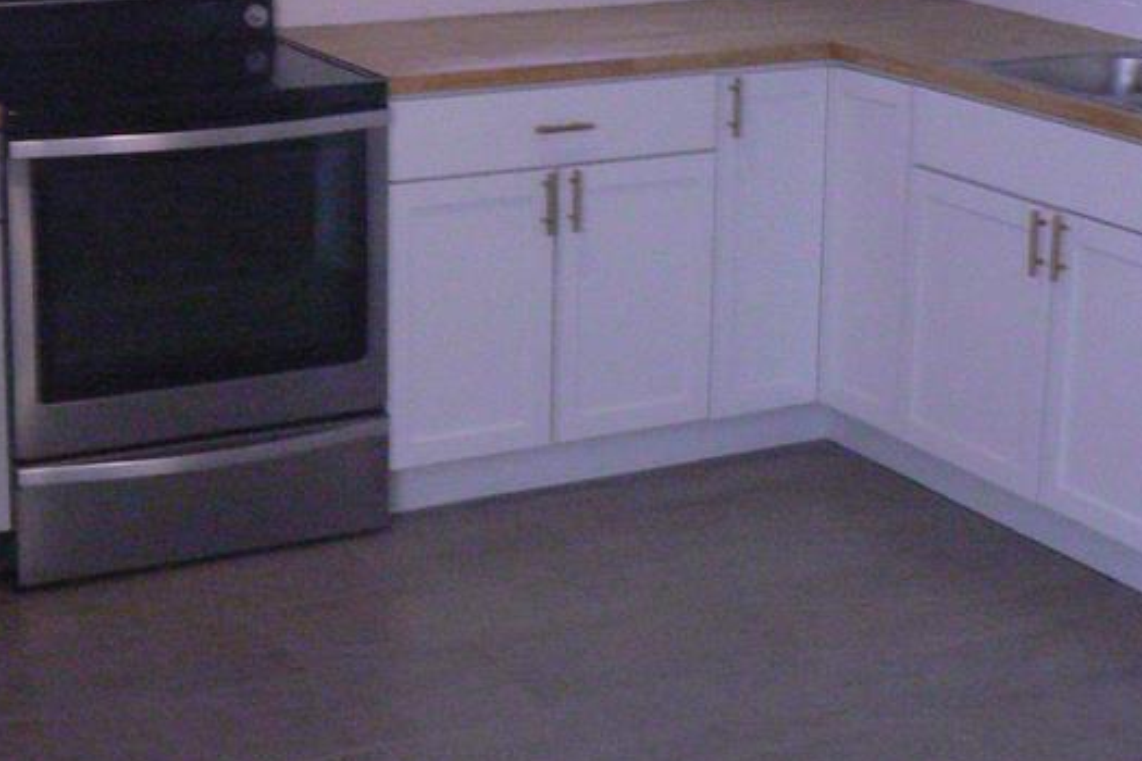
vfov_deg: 18.1
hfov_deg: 27.7
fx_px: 2316
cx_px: 531
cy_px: -46
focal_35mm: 73
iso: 400
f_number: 7.1
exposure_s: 1/20
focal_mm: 6
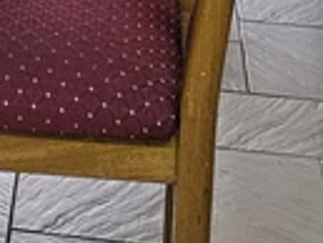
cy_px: -256
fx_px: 1336
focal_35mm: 143
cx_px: -133
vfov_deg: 9.6
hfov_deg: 13.2
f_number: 1.7
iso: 640
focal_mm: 6.3
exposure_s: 1/100
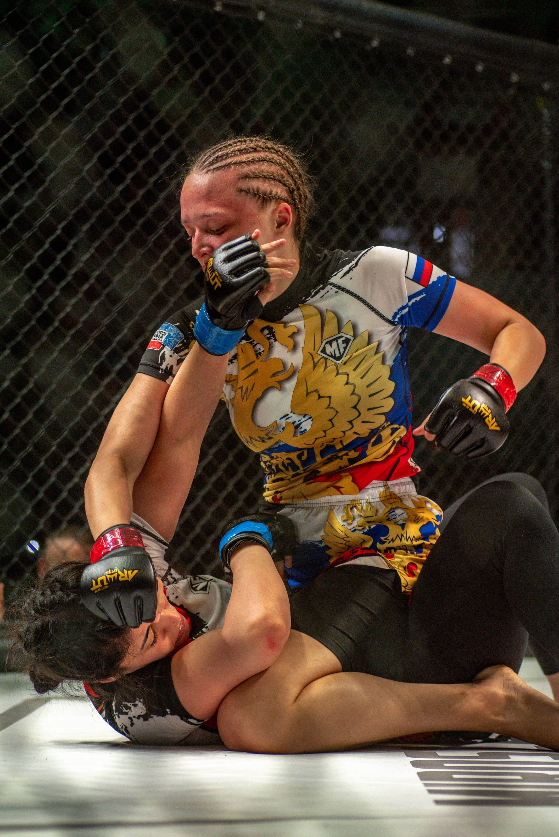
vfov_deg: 21.5
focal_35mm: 95
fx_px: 2211
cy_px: 418
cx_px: 280
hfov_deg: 14.4
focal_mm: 95
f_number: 4
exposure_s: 1/1250
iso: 2000
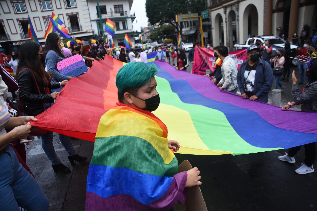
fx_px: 211
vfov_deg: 53.1
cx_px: 158
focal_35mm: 24
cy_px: 106
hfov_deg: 73.7
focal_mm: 24
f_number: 3.5
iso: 640
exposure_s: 1/3200
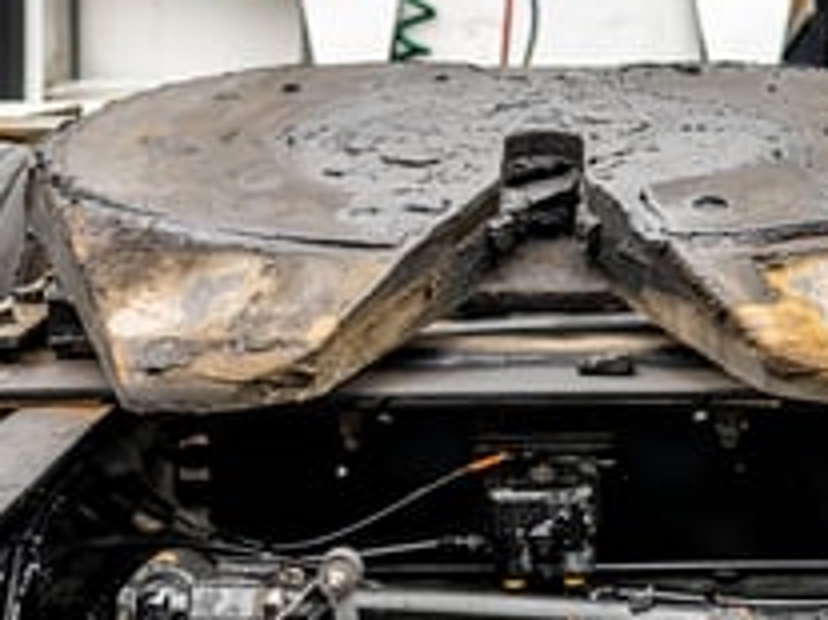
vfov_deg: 18.7
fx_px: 1865
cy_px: 134
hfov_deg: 25.0
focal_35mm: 78
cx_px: 500
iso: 100
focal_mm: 35
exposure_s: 1/200
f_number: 2.8
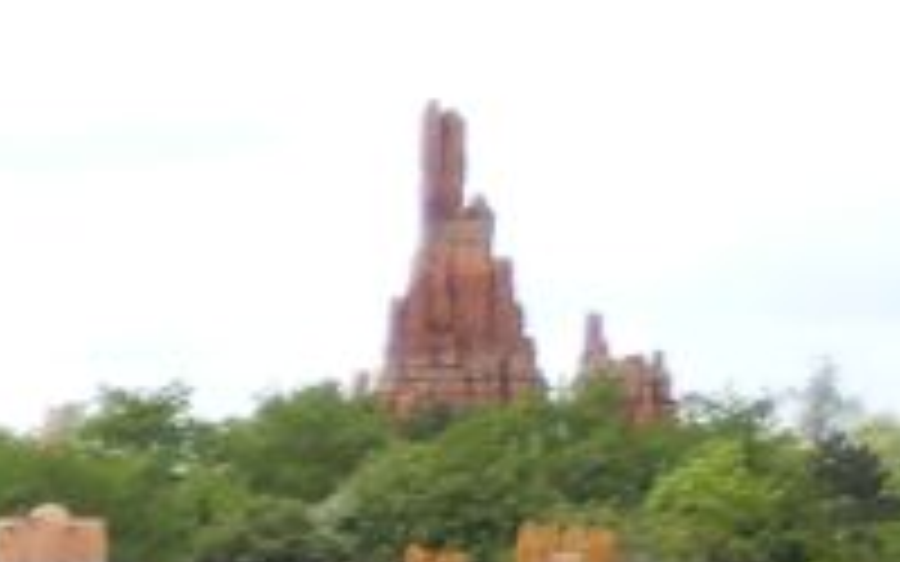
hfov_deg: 6.4
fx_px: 7334
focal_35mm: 299
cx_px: -1858
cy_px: 1466
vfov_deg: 4.3
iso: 125
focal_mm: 7.8
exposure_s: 1/400
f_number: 4.3
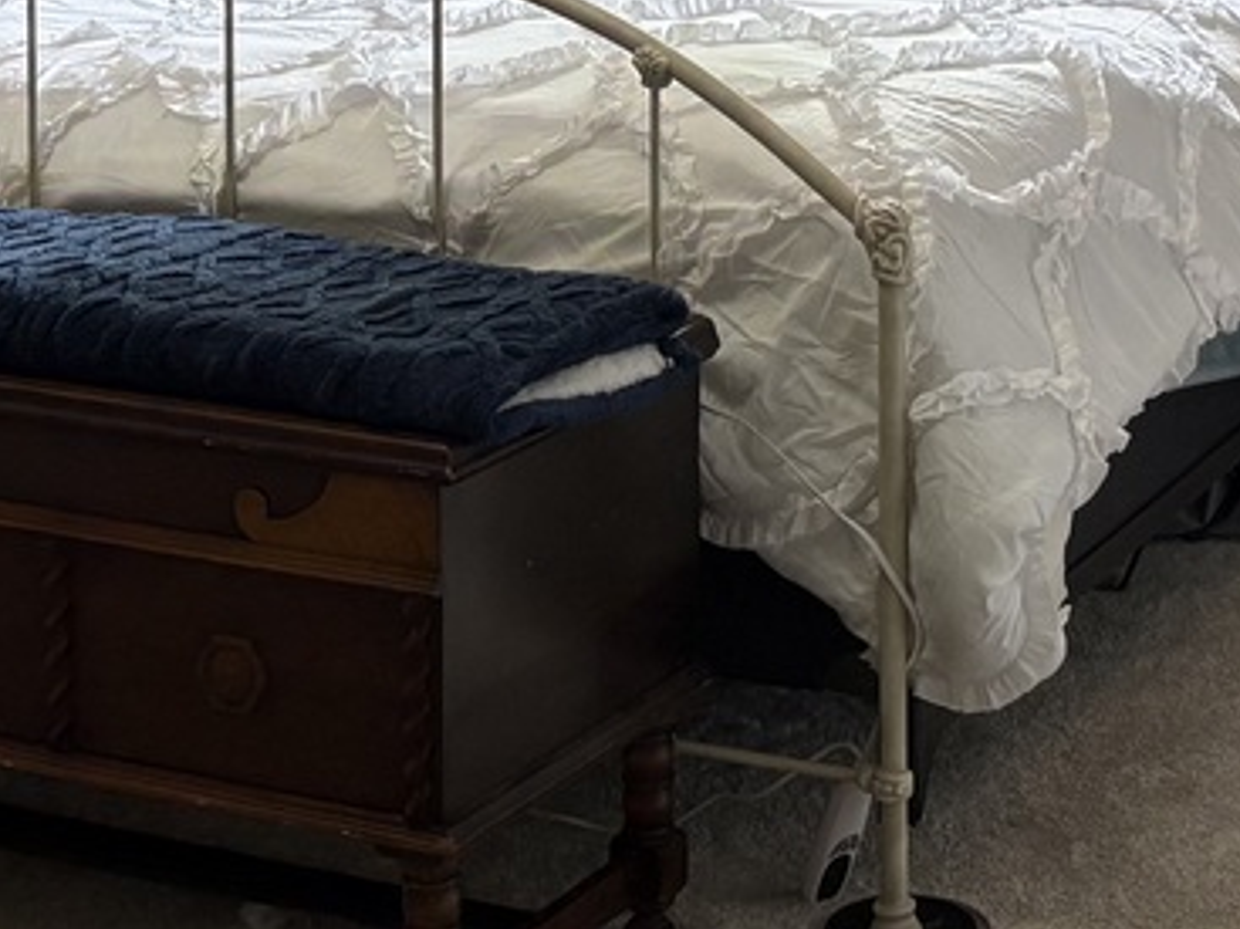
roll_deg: +0.1
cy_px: -378
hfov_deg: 19.2
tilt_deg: -3.9
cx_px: 878
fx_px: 3653
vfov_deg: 13.8
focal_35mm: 102
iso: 125
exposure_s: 1/60
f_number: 1.6
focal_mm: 5.96
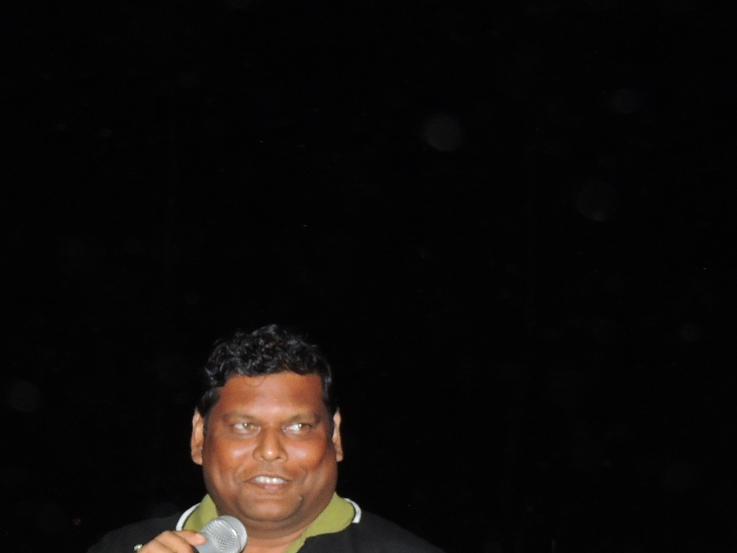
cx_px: 86
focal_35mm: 93
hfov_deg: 20.7
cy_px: 492
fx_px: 1980
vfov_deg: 15.7
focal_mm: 7.1
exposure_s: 1/30
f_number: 3.3
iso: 250
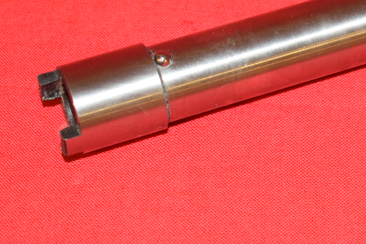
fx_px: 1566
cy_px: 83
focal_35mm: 154
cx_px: 251
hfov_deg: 13.3
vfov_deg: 8.9
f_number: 5
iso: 1250
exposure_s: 1/125
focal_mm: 34
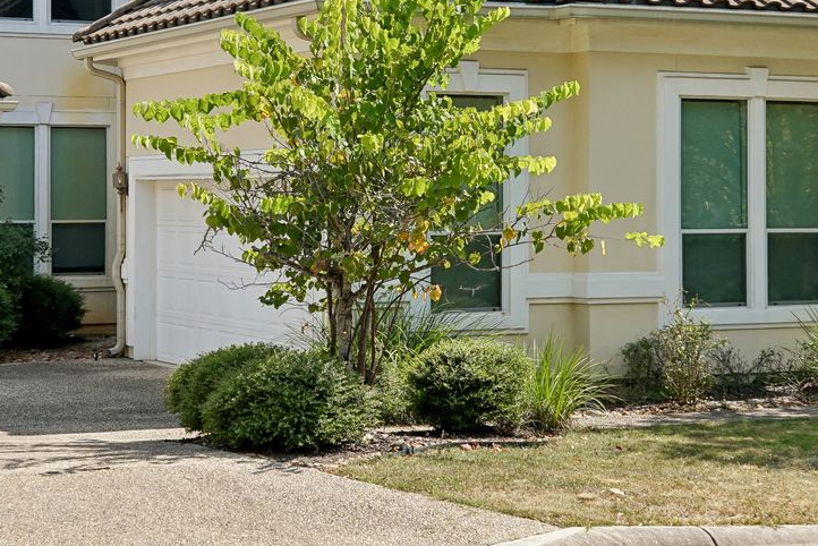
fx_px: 1682
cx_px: 350
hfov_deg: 27.3
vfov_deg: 18.3
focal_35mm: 74
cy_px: 144
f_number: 9
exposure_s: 1/250
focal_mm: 33
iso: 200
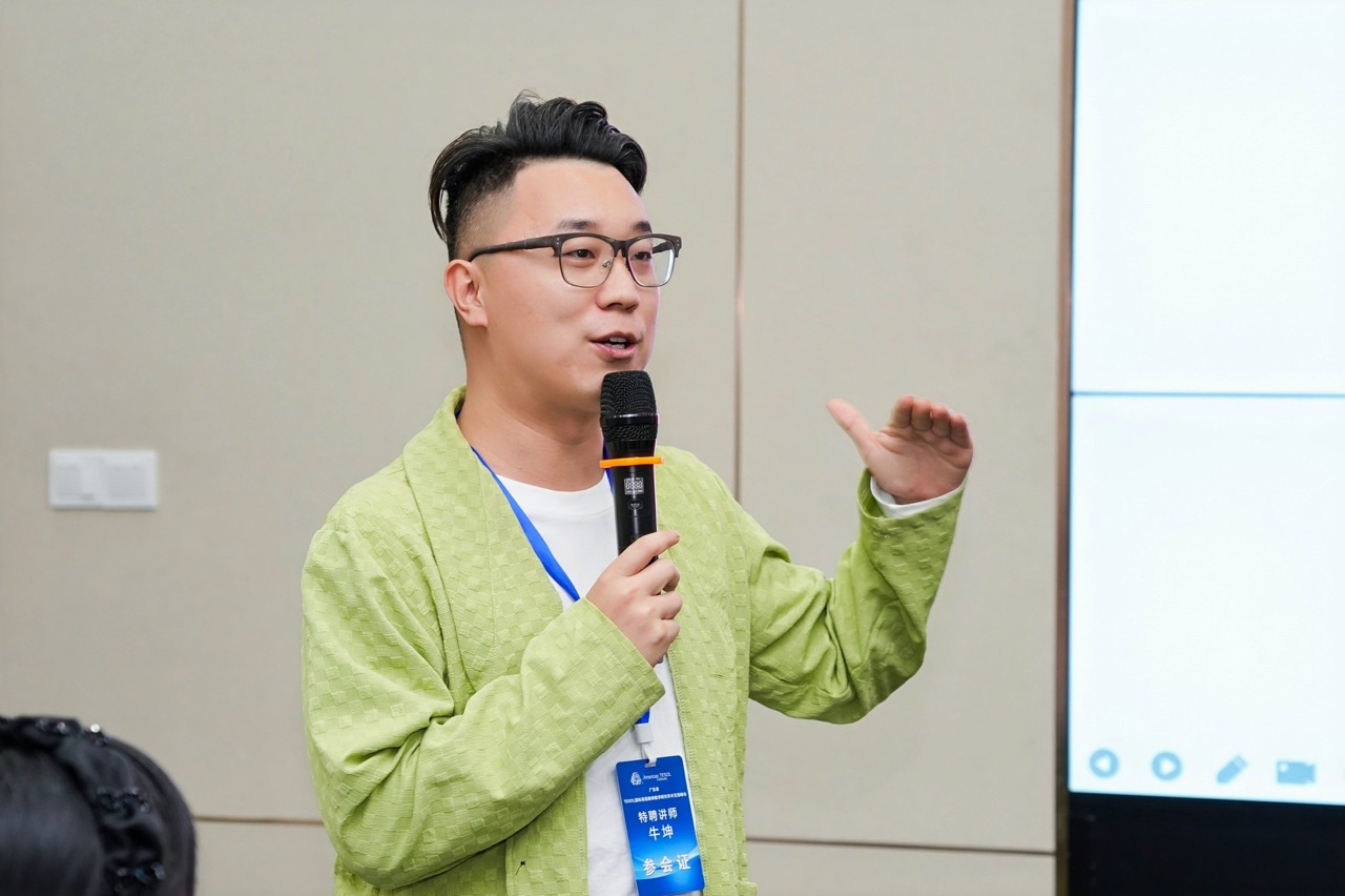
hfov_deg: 20.6
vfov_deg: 13.8
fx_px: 3697
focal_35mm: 99
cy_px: 448
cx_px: 672
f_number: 4
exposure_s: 1/161
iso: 1000
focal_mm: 66
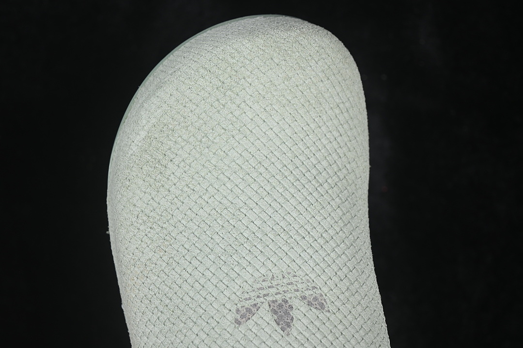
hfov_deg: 27.0
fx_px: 1089
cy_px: 174
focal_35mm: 75
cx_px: 262
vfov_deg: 18.2
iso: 160
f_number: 7.1
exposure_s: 1/80
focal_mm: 50
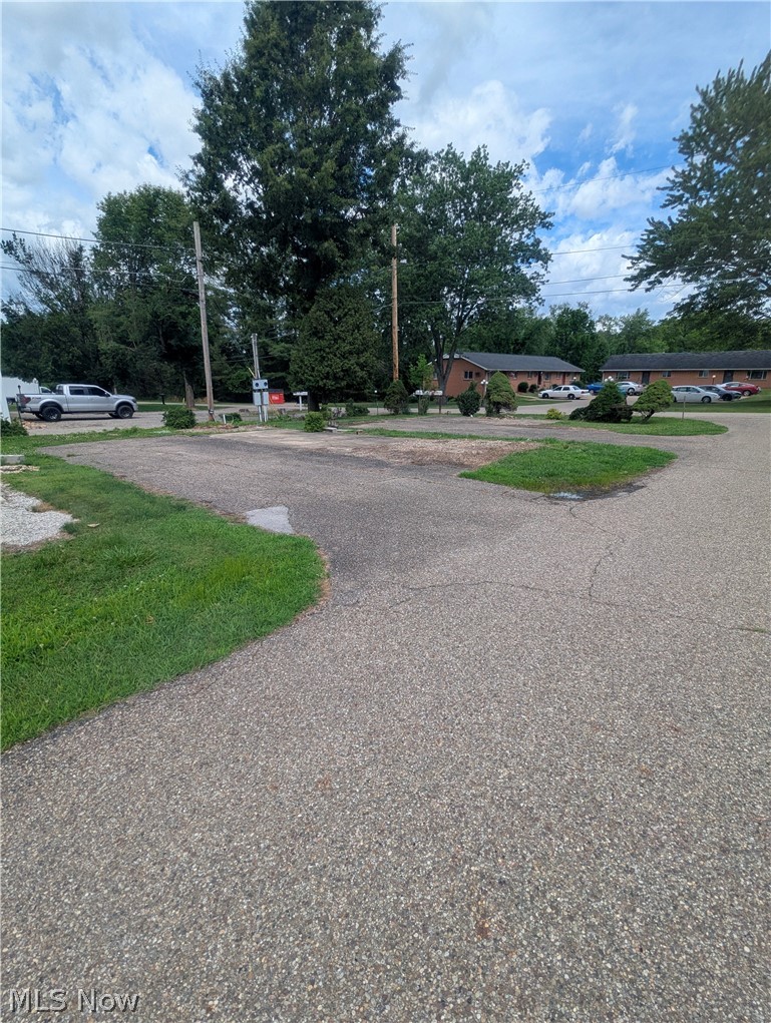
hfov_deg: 78.3
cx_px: 386
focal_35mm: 16
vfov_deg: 94.4
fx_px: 474
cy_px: 512
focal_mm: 2.35
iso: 52
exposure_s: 1/1754
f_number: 2.2
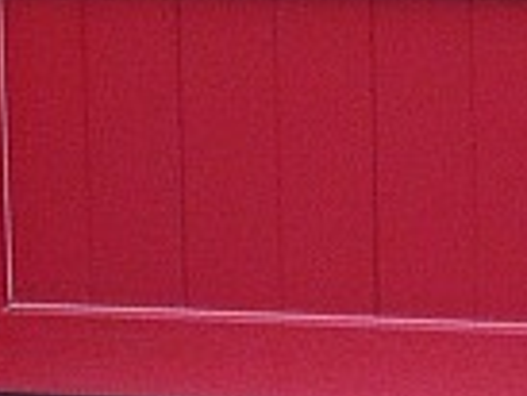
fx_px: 4206
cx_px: 185
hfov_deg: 7.2
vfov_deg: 5.3
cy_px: 827
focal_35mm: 276
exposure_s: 1/41.1
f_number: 2.7
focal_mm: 5.6
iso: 100
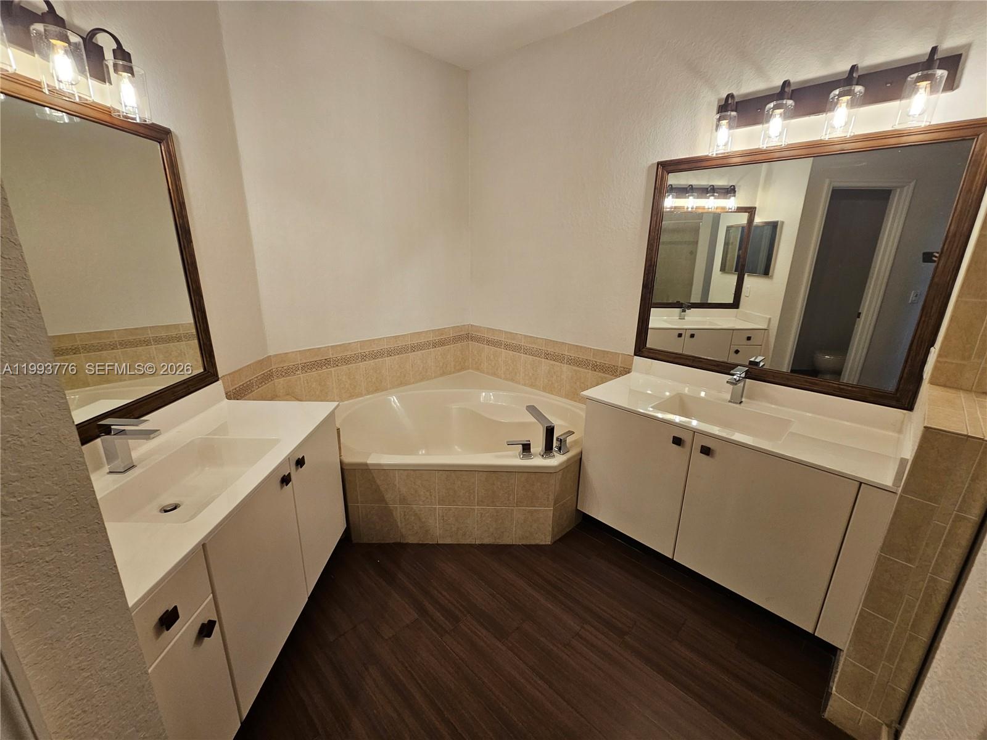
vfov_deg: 89.9
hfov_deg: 106.2
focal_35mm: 13
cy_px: 370
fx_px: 371
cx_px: 494
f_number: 2.2
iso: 125
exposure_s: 1/60
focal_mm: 2.2
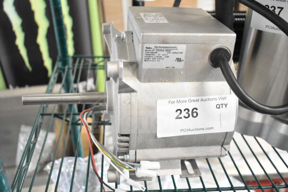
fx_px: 312
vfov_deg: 34.2
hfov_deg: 49.5
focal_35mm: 39
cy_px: 96
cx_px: 144
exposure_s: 1/40
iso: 3600
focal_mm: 26
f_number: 4
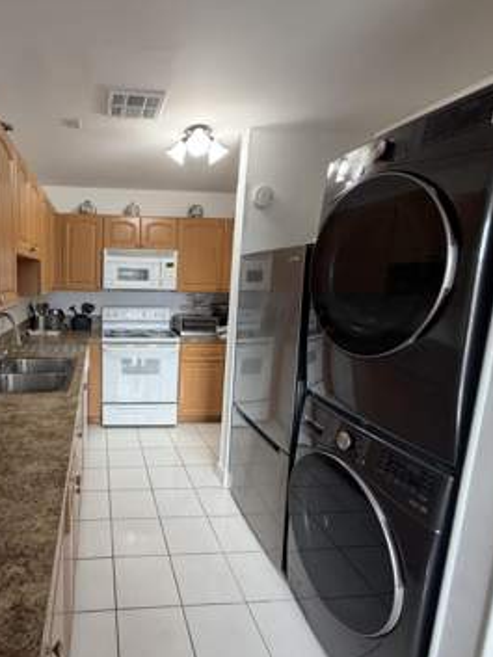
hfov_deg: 64.8
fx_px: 361
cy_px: 328
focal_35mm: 19
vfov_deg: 84.6
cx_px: 127
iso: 200
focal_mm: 2.22
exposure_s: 1/60
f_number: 2.2
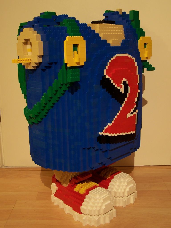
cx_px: 86
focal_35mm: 43
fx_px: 283
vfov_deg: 43.9
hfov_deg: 33.6
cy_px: 114
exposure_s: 1/2
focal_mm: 7.1
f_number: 2.9
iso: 80
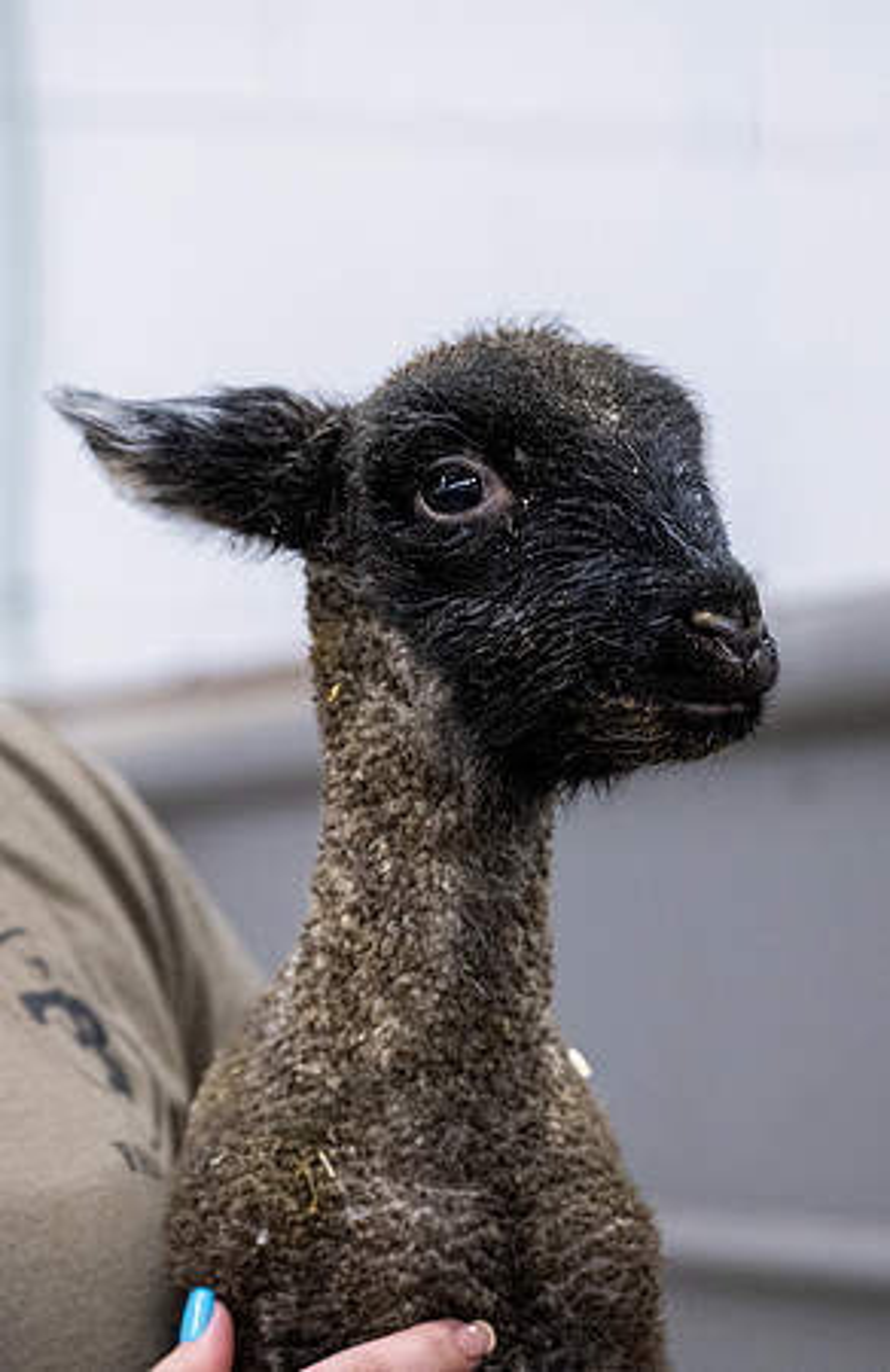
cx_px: 577
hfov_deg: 11.2
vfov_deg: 17.2
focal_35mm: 120
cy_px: 594
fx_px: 4536
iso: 2500
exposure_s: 1/250
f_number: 3.5
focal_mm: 70
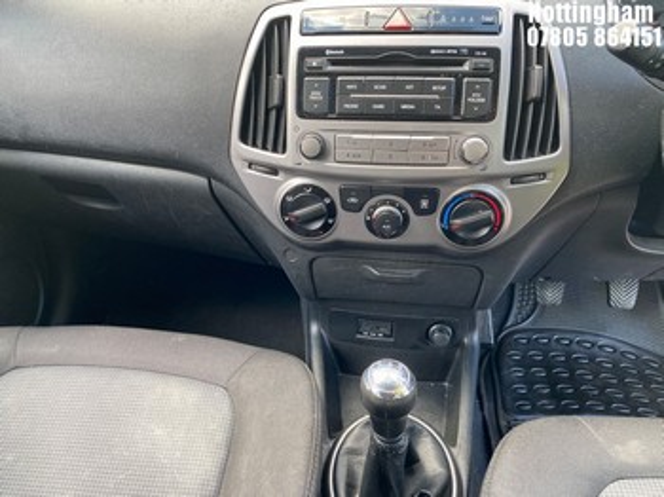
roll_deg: +5.7
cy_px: 248
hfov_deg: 67.3
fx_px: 498
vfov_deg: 53.0
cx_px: 332
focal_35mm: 26
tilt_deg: -38.9
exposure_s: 1/121
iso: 100
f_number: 1.8
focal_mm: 4.25
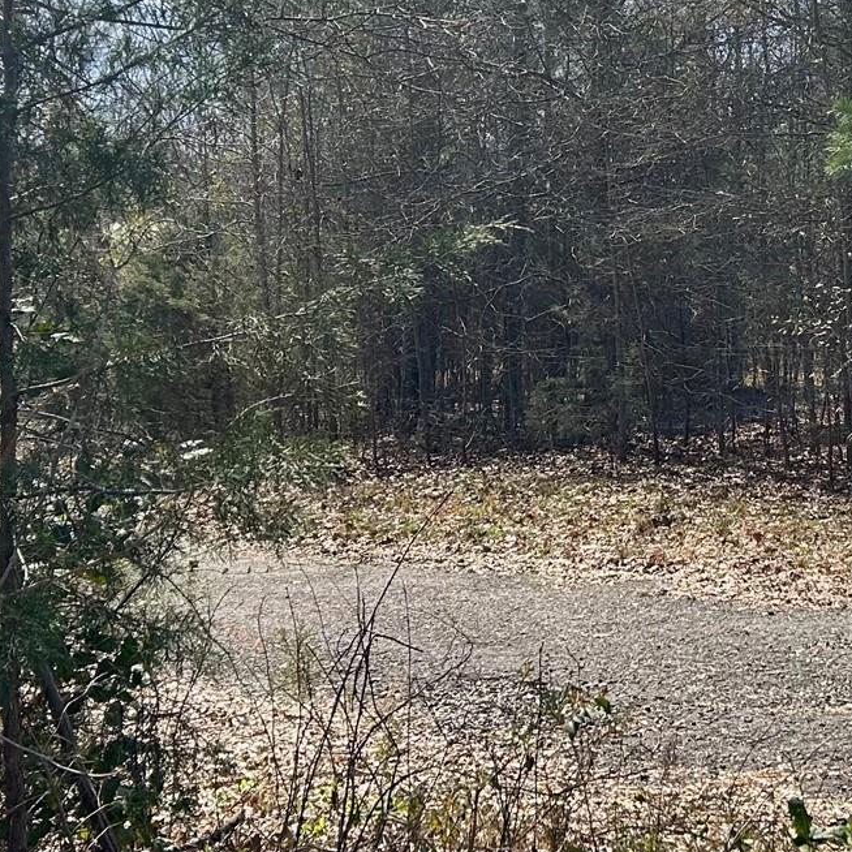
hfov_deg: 23.4
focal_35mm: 72
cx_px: 767
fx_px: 2005
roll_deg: +0.9
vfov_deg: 23.8
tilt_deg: +0.1
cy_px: 244
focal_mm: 5.7
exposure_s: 1/1972
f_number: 1.5
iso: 50
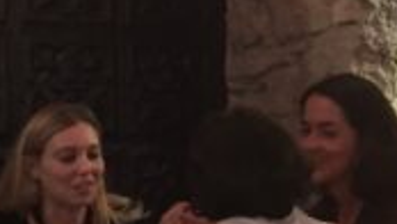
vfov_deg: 7.9
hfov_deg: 13.4
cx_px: 548
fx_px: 1622
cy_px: 62
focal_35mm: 154
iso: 250
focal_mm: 4.15
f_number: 2.2
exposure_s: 1/17
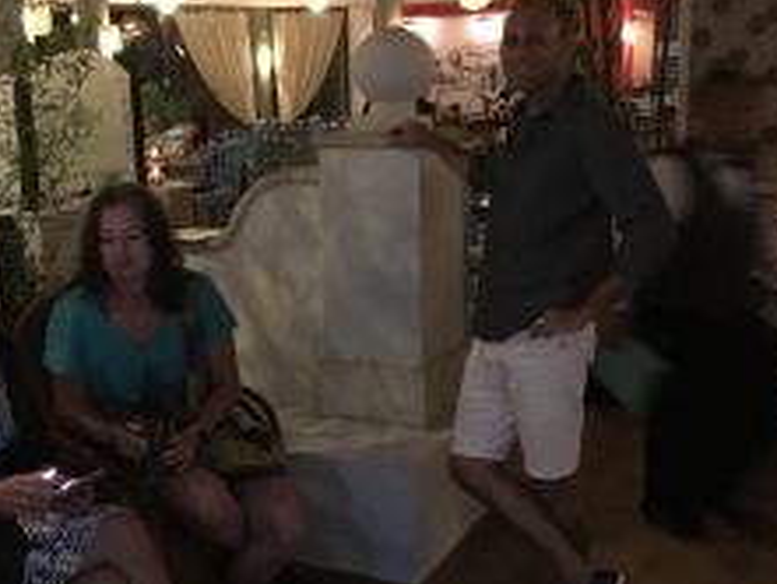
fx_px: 1078
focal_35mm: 48
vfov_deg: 30.3
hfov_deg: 39.5
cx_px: 320
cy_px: 303
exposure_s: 1/15
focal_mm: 4.15
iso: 800
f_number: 2.2
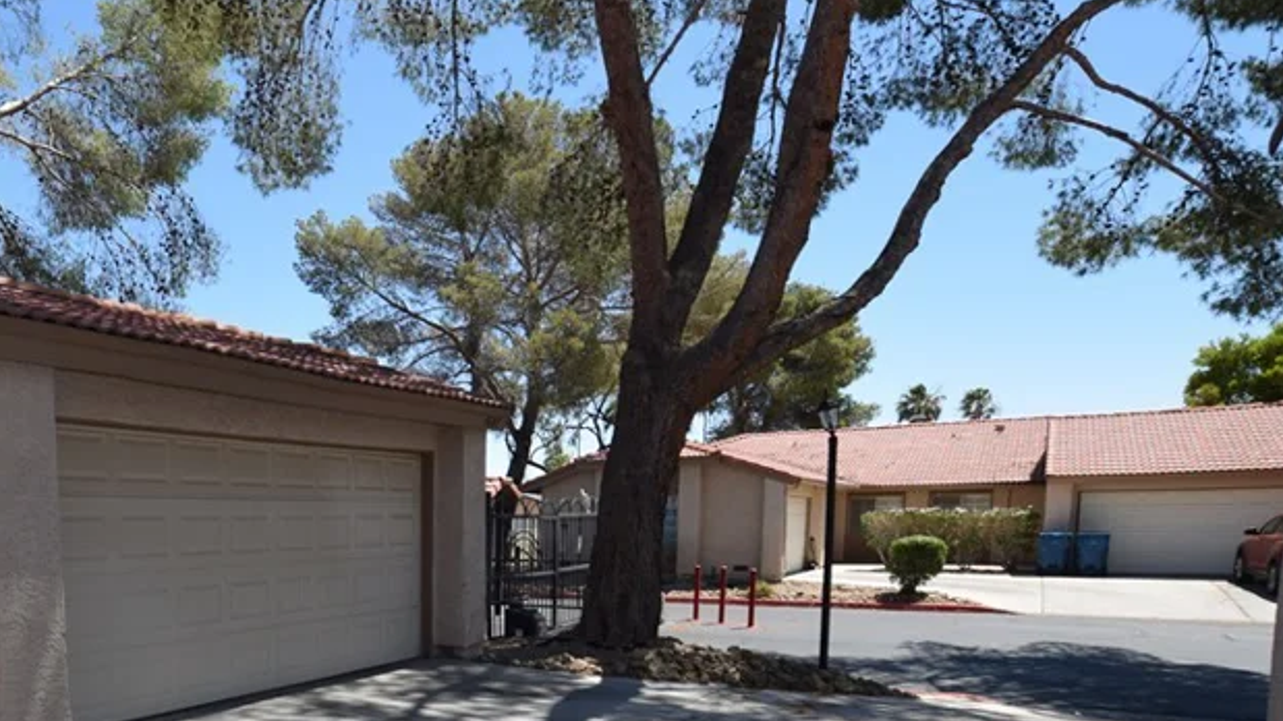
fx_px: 884
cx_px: 263
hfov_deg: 65.6
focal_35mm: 26
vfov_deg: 40.8
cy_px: 654
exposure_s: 1/200
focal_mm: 10
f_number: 7.1
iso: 100
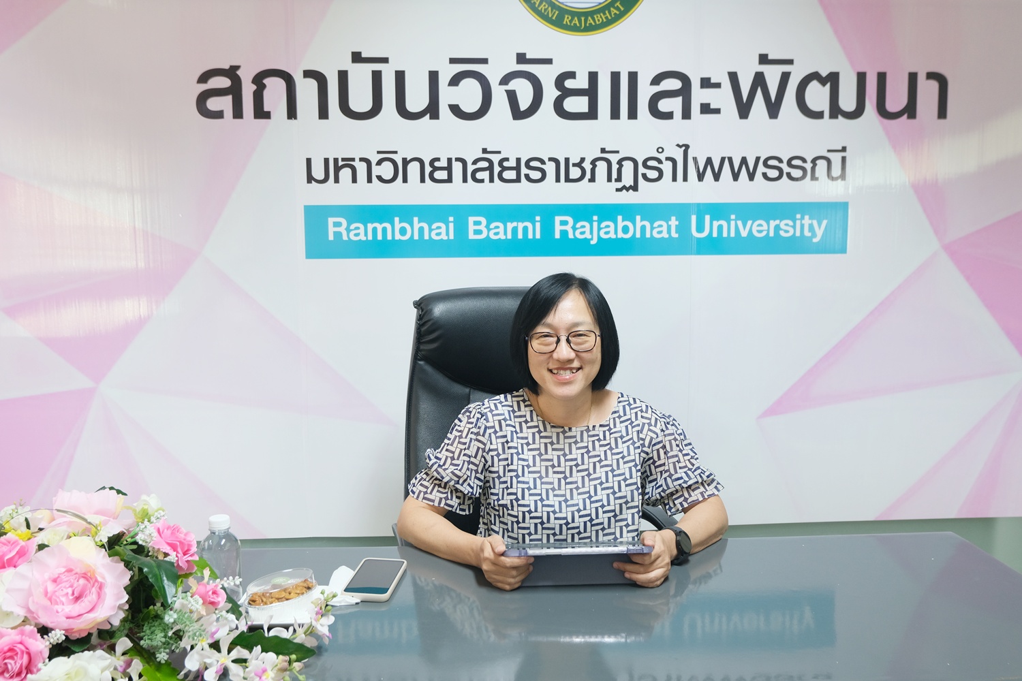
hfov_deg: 61.9
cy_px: 340
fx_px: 852
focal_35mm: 30
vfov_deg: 43.6
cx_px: 511
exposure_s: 1/30
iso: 640
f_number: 4.2
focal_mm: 20.3
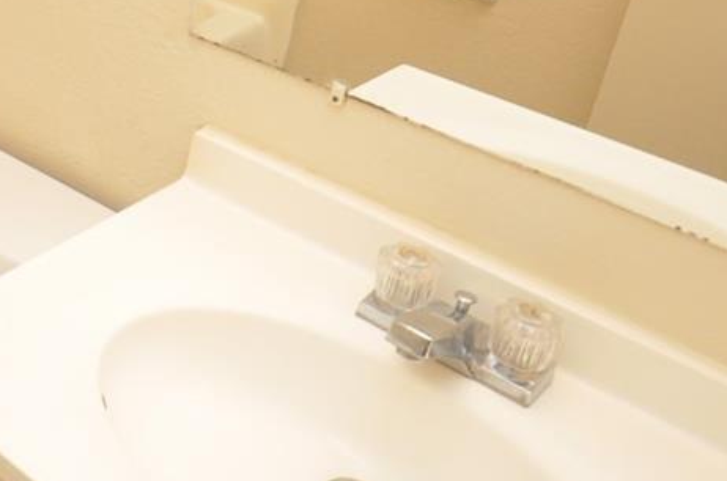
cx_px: -164
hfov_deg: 31.5
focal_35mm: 52
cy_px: 33
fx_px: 1048
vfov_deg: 25.0
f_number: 4
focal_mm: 10
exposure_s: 1/60
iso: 720
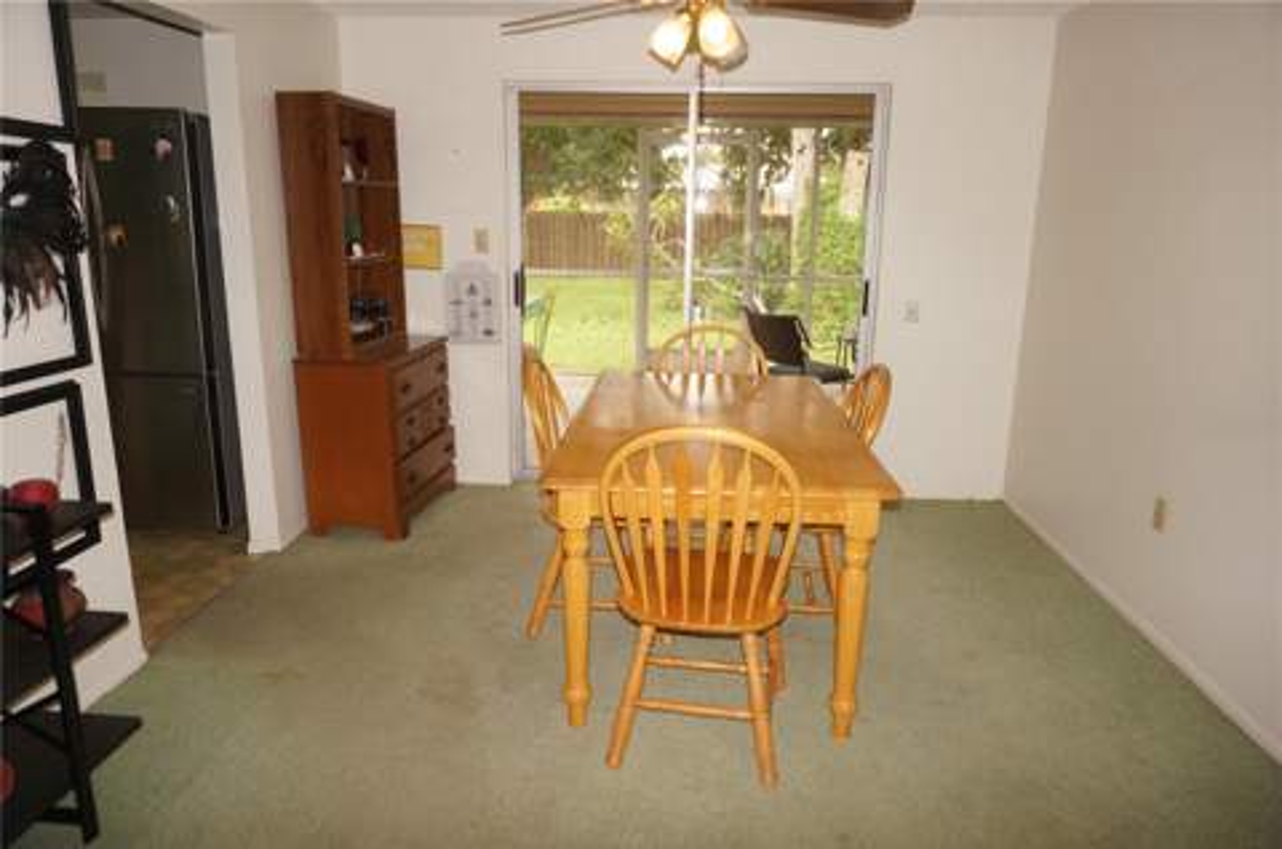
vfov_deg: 52.9
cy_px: 424
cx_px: 641
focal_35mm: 24
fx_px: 853
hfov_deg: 73.8
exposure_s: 1/160
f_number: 4
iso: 500
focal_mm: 16
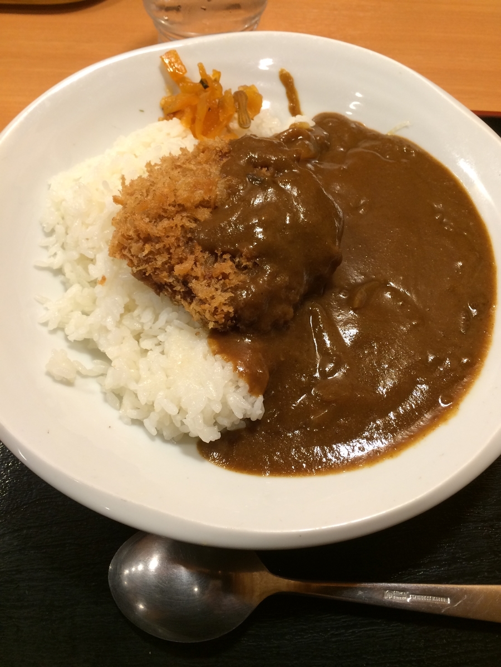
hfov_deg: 48.2
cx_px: 250
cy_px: 334
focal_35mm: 29
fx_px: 560
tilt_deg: -61.9
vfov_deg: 61.7
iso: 80
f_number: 2.2
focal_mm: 4.15
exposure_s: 1/30
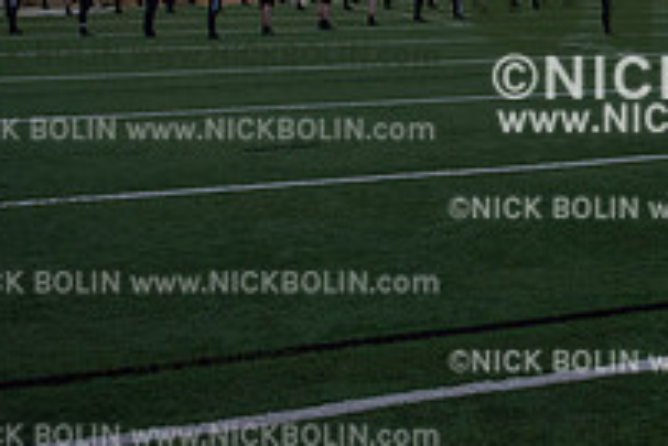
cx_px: 701
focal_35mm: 69
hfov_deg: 27.2
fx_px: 1281
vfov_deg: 19.1
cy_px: -21
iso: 1000
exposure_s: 1/800
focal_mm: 24
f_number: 2.8
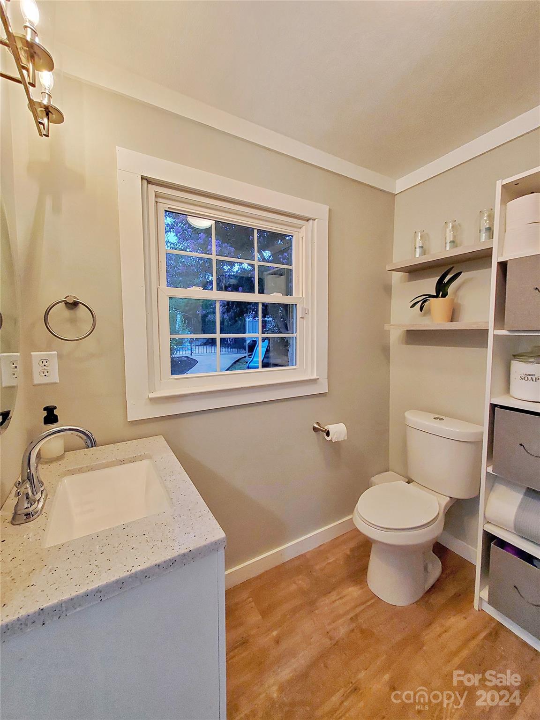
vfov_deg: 106.2
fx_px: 270
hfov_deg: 89.9
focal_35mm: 13
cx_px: 270
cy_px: 360
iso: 200
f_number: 2.2
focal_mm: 1.8
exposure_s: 1/60
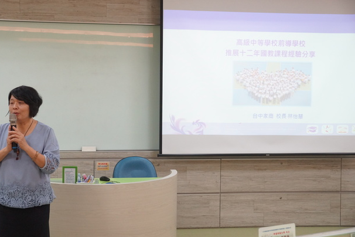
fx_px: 513
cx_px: 152
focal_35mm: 52
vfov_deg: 26.0
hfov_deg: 38.1
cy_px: 117
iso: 1250
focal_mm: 30
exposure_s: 1/160
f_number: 4.5
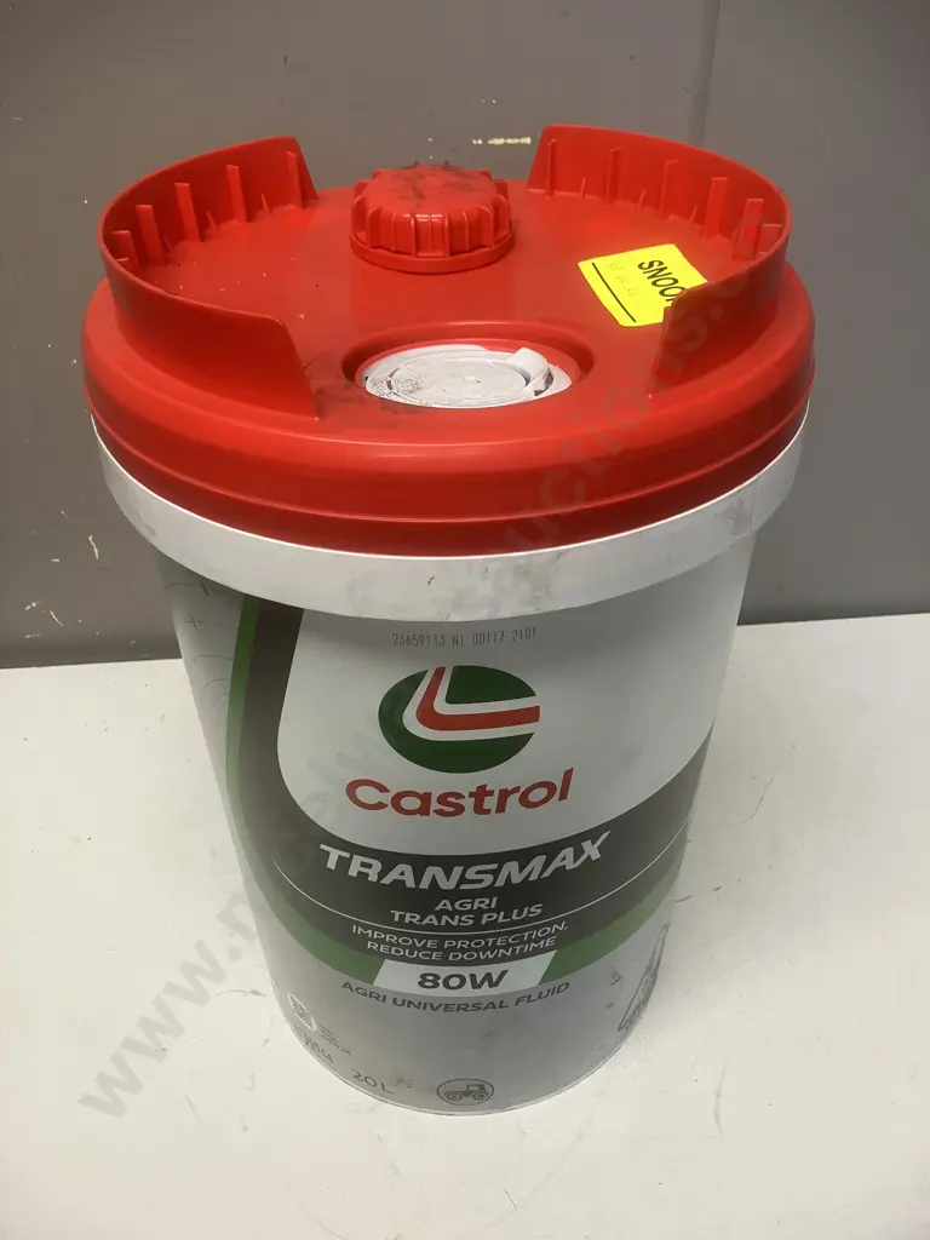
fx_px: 1003
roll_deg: -0.2
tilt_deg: -35.8
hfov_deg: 49.7
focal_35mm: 28
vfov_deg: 63.4
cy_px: 620
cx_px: 465
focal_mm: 3.99
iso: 64
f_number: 1.8
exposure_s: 1/50
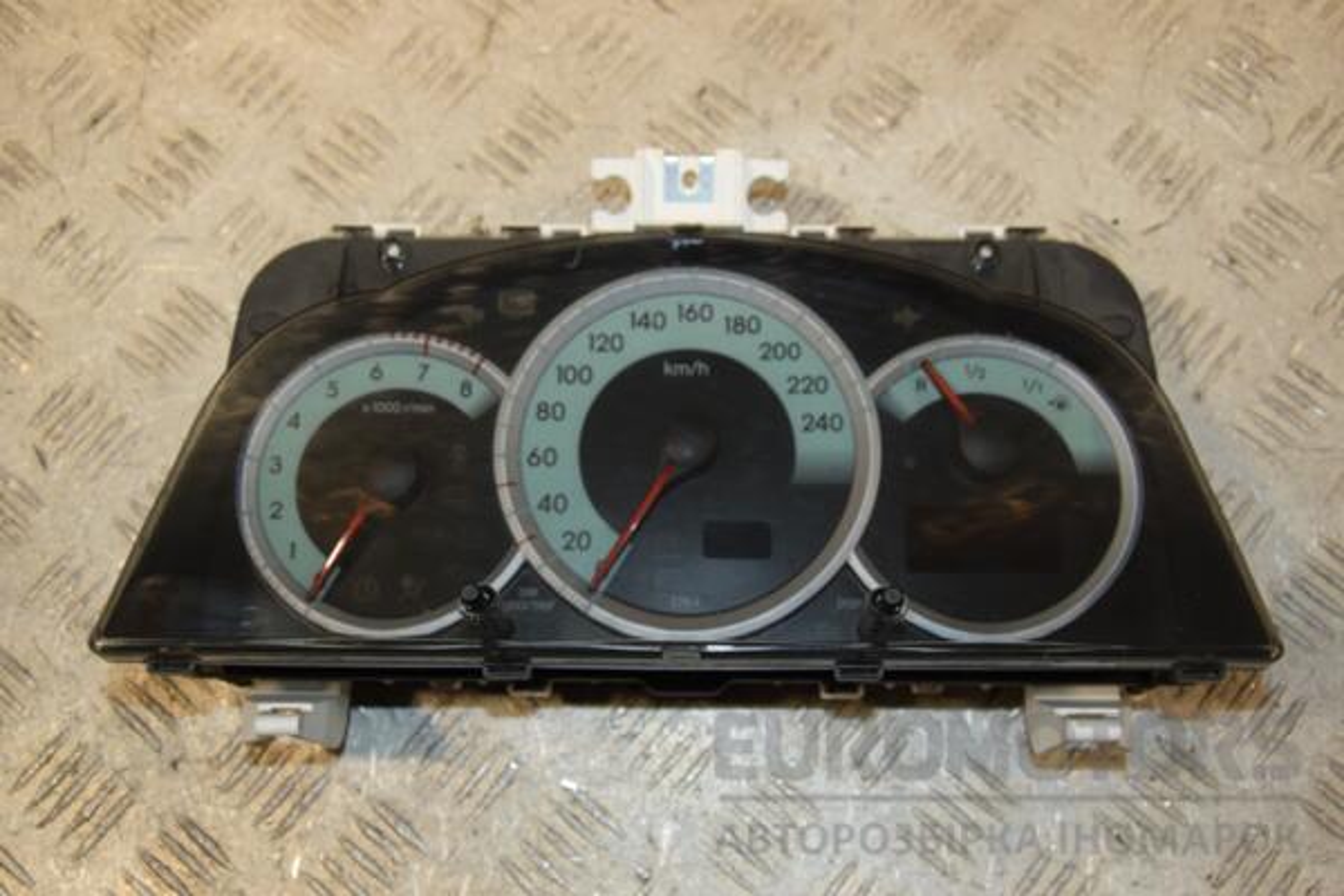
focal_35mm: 45
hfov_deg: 43.6
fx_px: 1680
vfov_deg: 29.9
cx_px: 672
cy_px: 448
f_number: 6.3
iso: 800
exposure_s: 1/200
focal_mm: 30
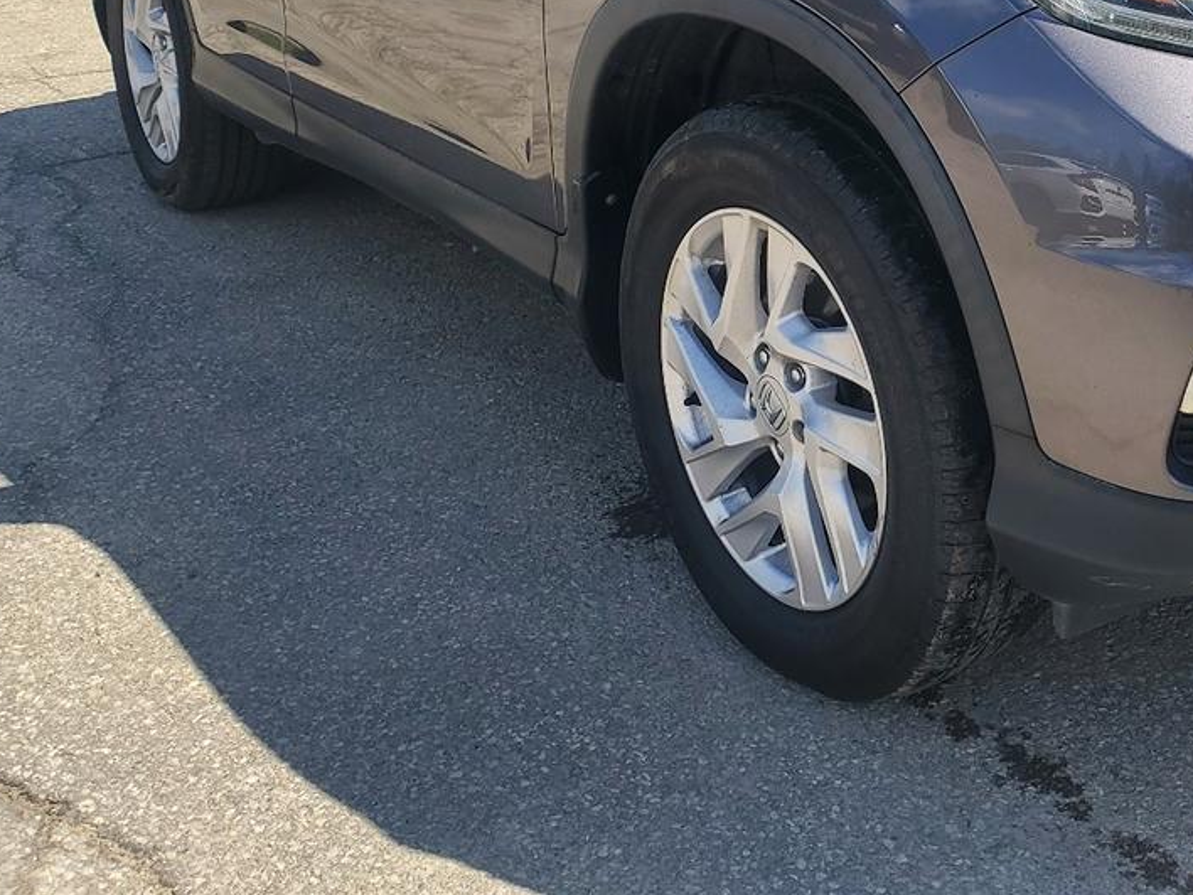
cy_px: 89
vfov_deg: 29.6
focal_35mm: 47
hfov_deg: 38.0
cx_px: 1053
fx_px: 1620
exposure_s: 1/909
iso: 50
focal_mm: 4.3
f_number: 2.4
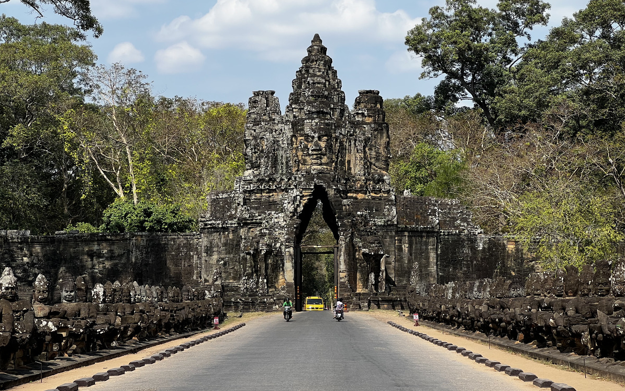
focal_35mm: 82
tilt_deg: +3.8
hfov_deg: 25.2
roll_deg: +0.9
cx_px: 313
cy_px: 222
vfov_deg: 15.9
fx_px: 1397
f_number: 2.8
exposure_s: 1/570
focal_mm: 9
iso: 32
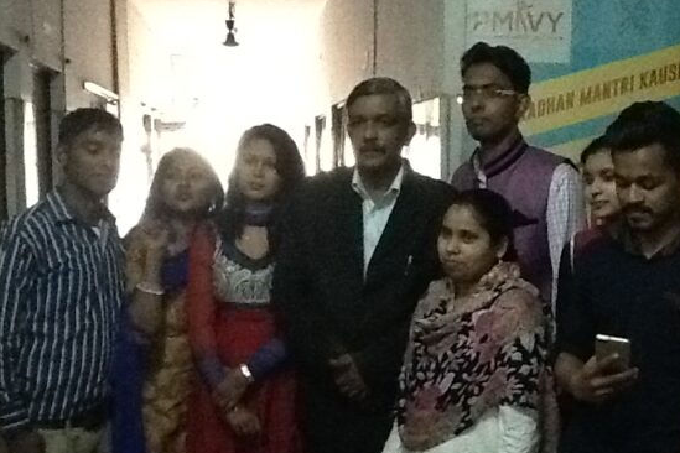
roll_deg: -1.9
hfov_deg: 31.2
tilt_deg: -8.3
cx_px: 453
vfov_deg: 21.1
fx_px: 1209
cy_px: 333
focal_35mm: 64
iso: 640
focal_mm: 2.03
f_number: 2.4
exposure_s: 1/15
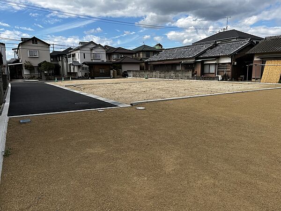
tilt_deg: -9.2
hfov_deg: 67.3
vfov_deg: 53.1
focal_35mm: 26
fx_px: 211
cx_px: 140
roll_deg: +1.7
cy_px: 106
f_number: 1.6
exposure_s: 1/2571
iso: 50
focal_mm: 5.1
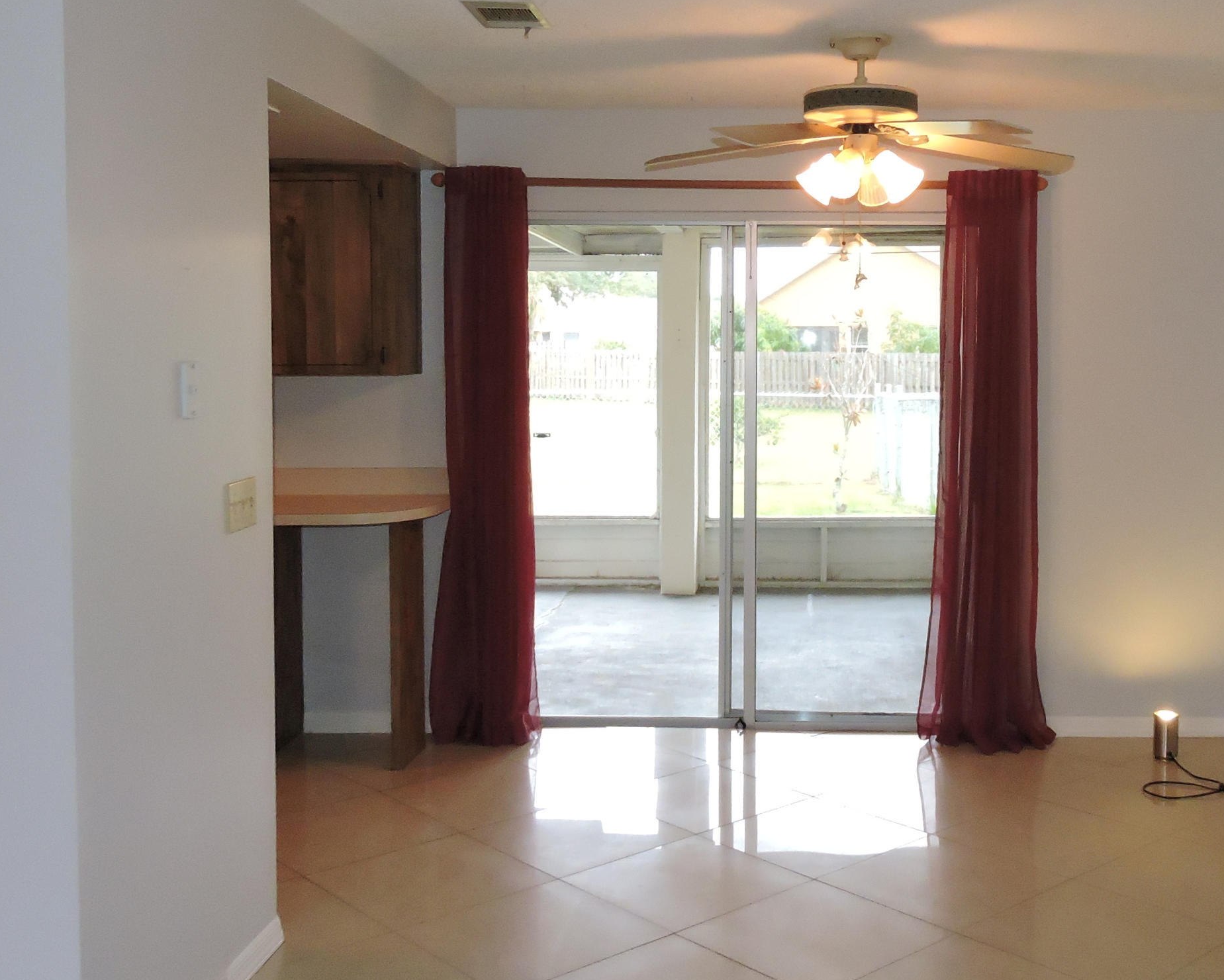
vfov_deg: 39.0
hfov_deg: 47.3
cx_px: 789
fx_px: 1377
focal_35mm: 38
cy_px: 403
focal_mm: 4.3
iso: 800
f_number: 3.3
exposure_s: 1/80
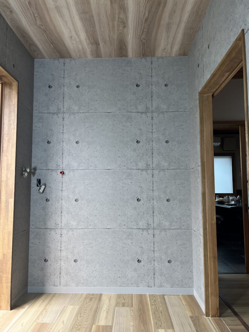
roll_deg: +1.0
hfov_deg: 53.1
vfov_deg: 67.3
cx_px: 124
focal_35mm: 26
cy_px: 166
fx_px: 249
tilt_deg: +6.4
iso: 64
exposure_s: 1/60
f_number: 1.6
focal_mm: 5.1
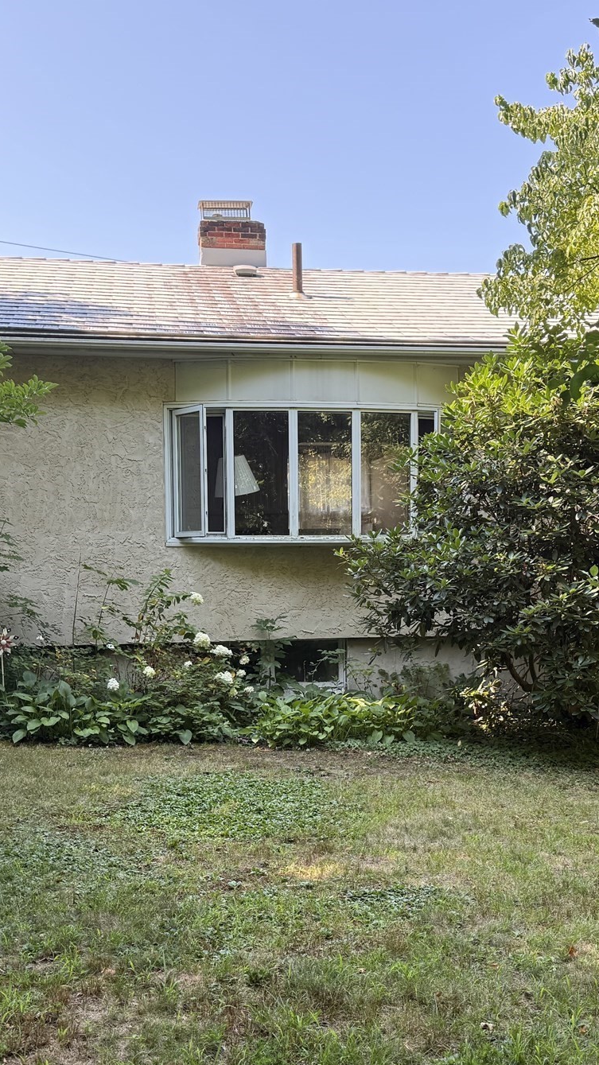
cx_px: 340
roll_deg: +0.3
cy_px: 597
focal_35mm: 40
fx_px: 1130
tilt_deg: -2.0
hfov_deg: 29.7
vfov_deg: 50.4
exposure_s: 1/360
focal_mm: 6.76
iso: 100
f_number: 1.78
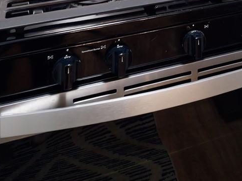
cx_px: 260
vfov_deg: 18.5
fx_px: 412
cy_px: -157
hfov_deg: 29.8
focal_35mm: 59
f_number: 3.5
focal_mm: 7
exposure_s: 1/20
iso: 800
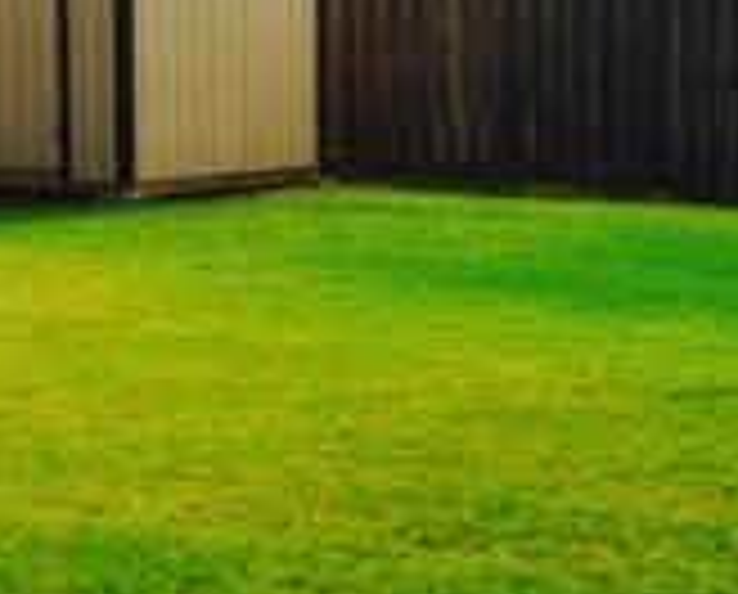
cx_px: 536
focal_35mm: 114
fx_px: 2496
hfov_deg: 16.7
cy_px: 414
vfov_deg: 13.5
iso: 32
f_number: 2.2
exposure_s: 1/1953
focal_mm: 4.12
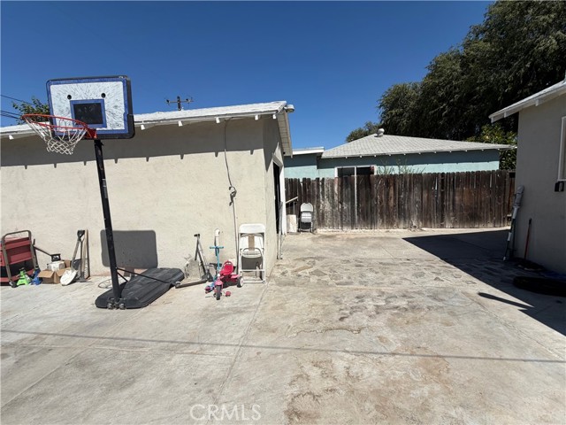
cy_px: 212
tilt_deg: -7.4
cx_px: 283
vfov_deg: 85.7
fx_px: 229
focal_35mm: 14
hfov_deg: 102.1
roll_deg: +2.6
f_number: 2.2
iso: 20
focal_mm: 2.22
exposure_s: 1/1211
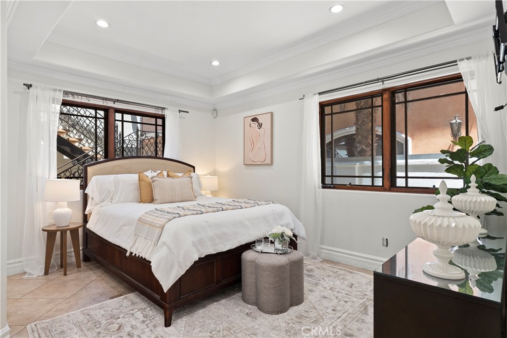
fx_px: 282
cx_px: 254
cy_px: 169
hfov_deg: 84.0
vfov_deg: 61.9
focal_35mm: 20
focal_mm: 20
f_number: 8
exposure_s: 1/1.43
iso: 250
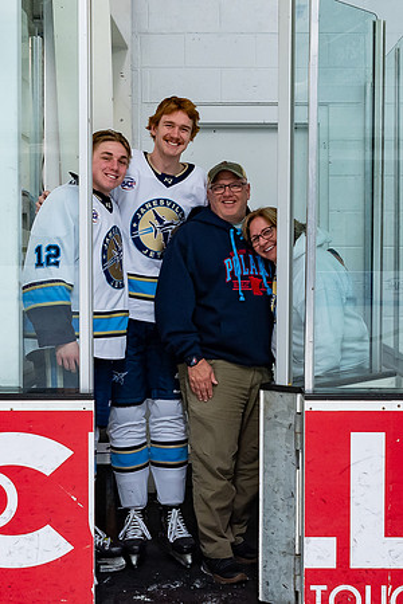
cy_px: 278
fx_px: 1041
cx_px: 201
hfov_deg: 21.9
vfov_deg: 32.4
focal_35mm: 62
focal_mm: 24
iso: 400
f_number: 4
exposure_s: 1/250
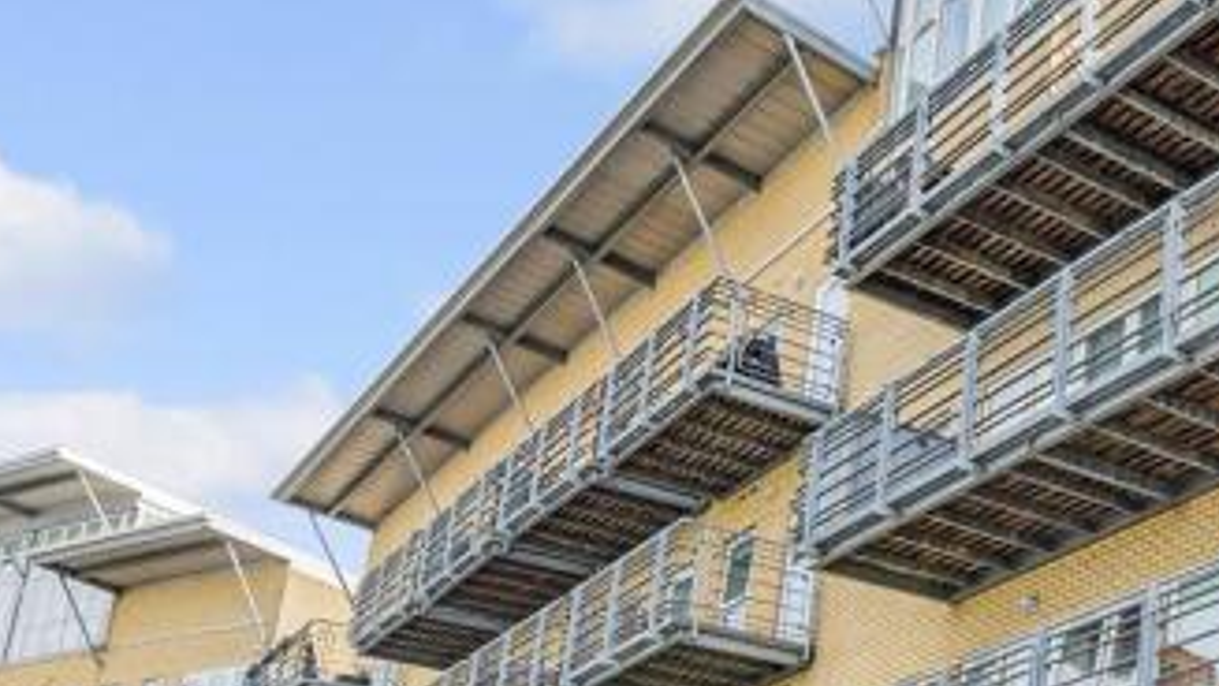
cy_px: 371
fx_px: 1487
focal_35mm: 46
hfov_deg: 34.3
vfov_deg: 26.0
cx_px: 1513
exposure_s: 1/200
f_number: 8
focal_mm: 14
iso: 100
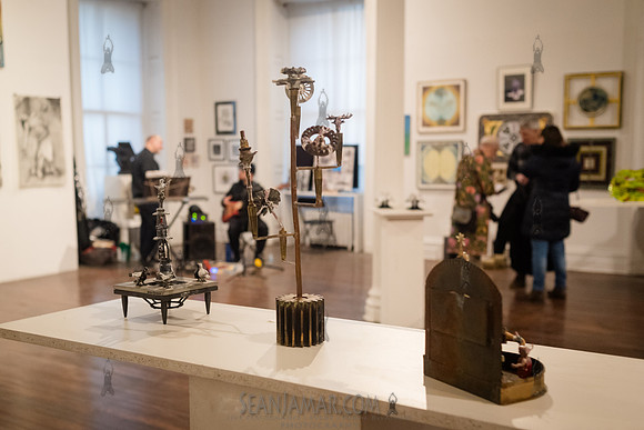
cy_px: 233
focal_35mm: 41
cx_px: 289
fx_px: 730
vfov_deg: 32.8
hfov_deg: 47.5
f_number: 3.5
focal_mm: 35
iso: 4000
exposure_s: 1/200
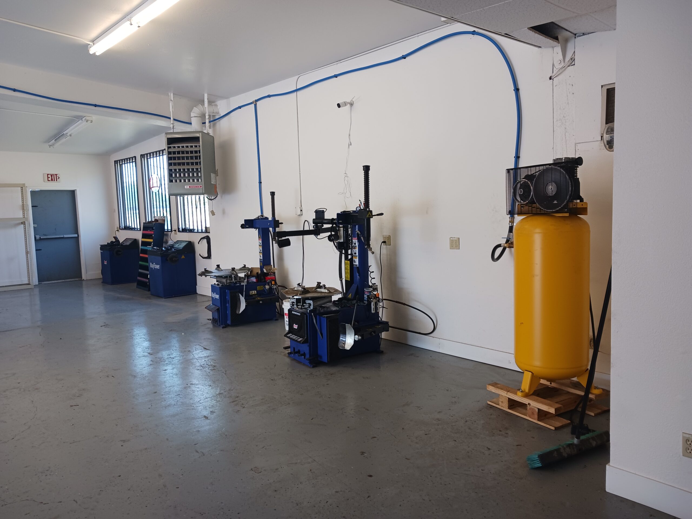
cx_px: 346
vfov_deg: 51.4
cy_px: 260
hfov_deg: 65.3
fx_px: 540
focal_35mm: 27
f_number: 1.8
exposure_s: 1/50
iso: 125
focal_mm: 4
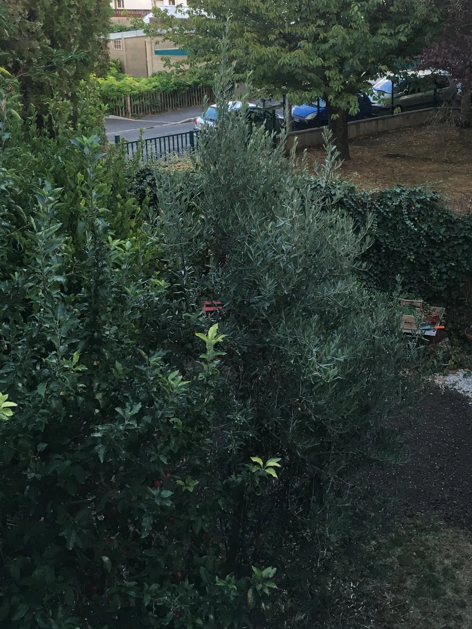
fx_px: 745
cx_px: 326
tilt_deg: -19.6
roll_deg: +0.5
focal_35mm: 41
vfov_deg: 45.0
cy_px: 206
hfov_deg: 34.7
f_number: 2.2
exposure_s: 1/33
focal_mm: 4.15
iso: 40
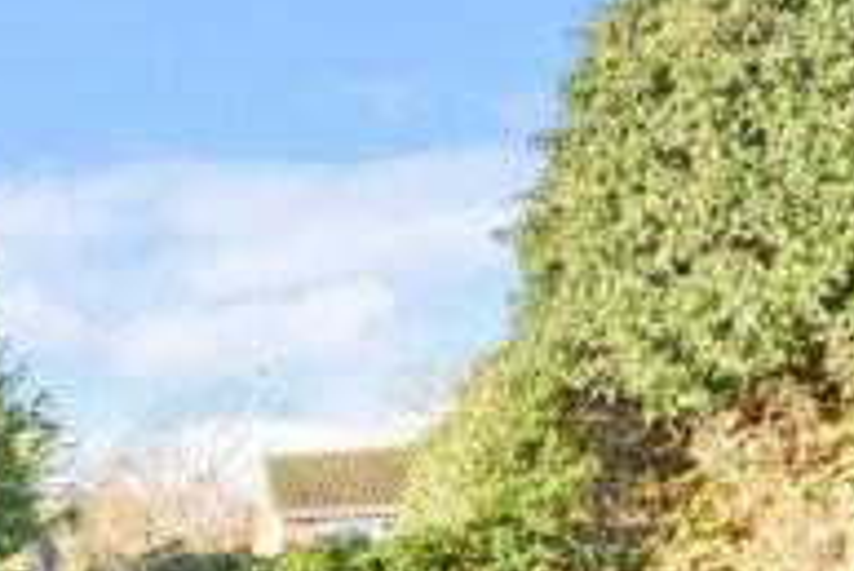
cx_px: -529
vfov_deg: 24.3
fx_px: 1211
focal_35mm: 51
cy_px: 671
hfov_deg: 25.2
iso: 1000
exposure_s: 1/200
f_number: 8
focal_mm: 10
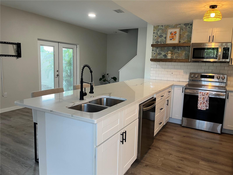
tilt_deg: -7.9
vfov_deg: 53.1
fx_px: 175
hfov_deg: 67.3
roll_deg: -2.2
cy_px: 88
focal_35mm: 26
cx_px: 116
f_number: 1.6
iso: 250
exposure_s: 1/60
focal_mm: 5.1
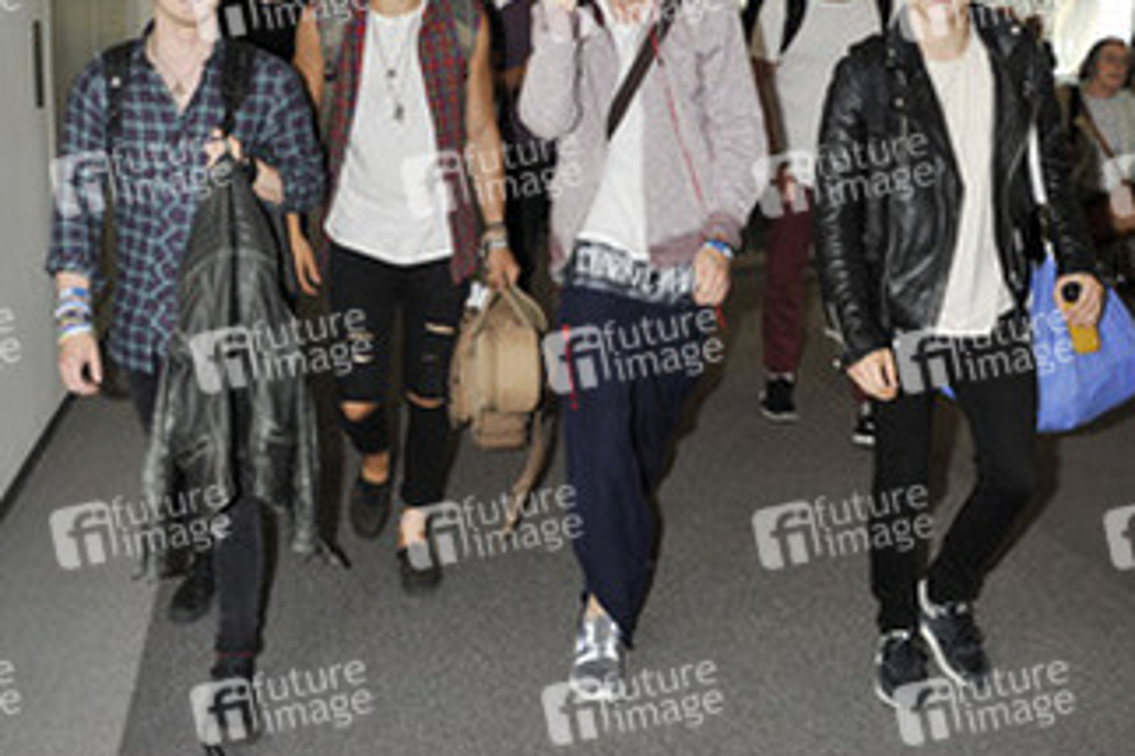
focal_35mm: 39
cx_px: 538
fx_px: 1229
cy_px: 264
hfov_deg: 49.6
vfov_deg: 33.9
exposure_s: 1/250
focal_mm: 28
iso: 1250
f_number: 5.6
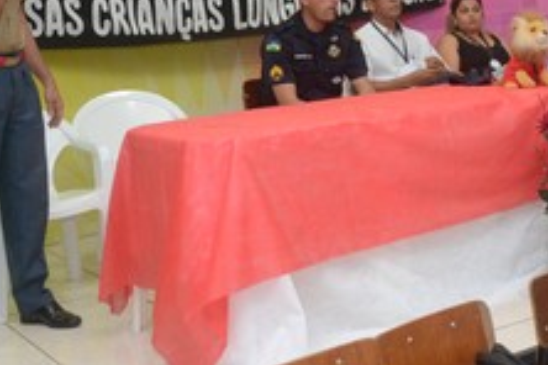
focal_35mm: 67
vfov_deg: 19.9
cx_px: 397
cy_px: 27
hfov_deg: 29.7
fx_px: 1020
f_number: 3.8
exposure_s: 1/125
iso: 1600
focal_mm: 22
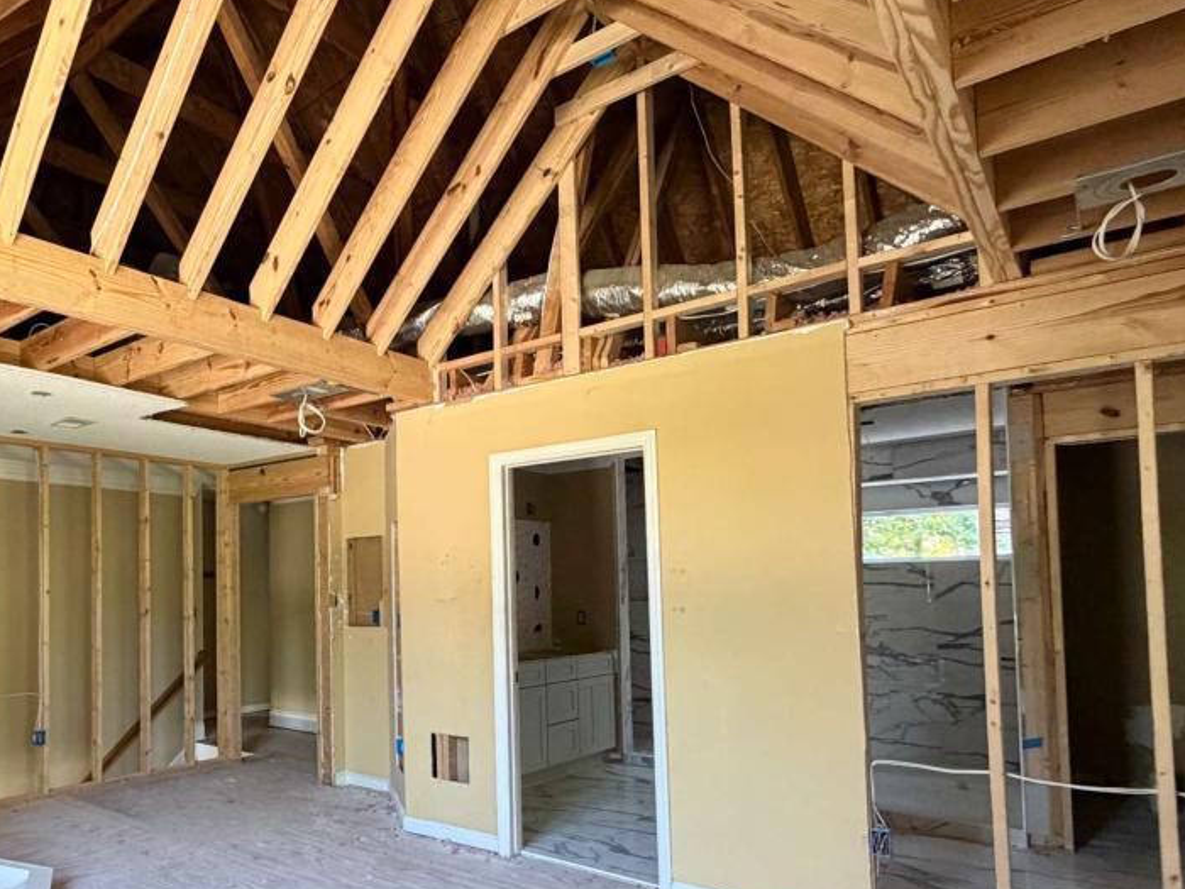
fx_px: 822
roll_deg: +1.0
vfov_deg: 56.1
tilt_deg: +2.6
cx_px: 322
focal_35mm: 24
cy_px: 560
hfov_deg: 67.8
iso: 400
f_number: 2.2
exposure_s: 1/60
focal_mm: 2.22
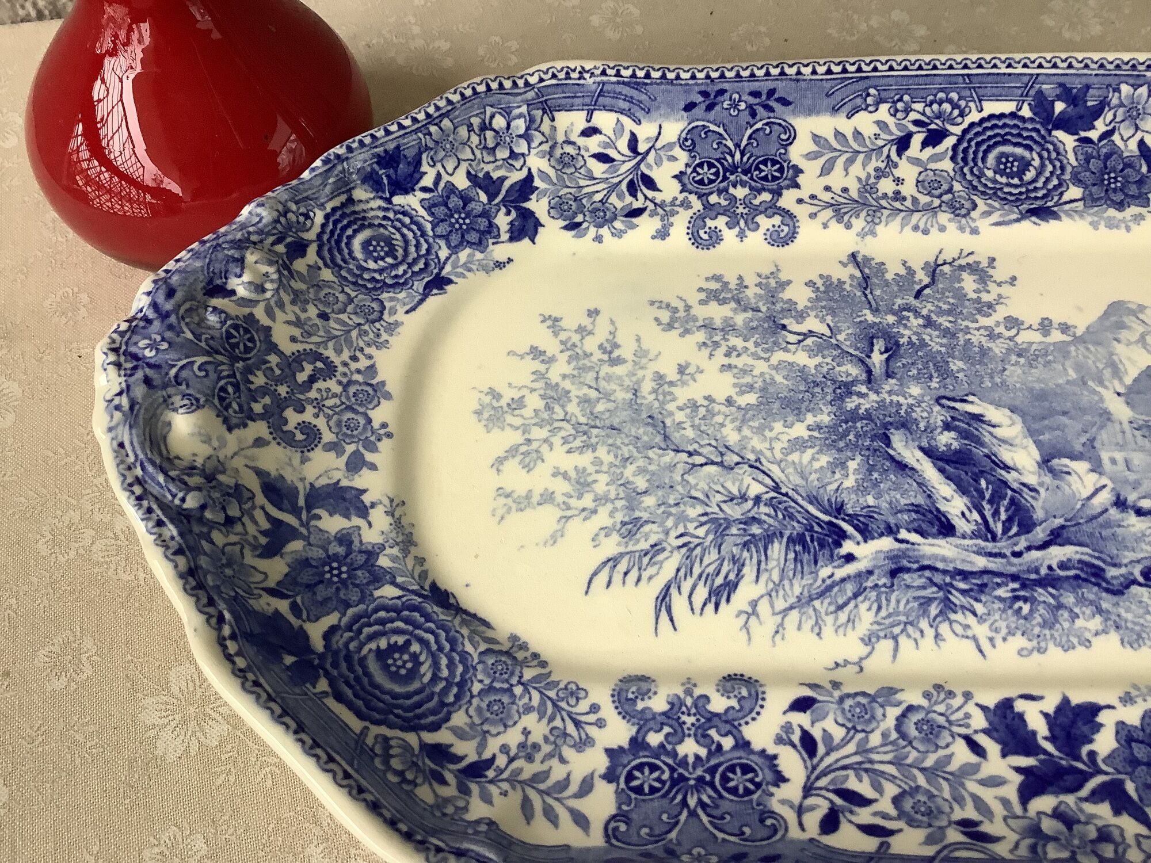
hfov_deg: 58.4
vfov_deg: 45.4
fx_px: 1031
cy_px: 432
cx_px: 576
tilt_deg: -52.0
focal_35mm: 31
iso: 125
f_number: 2.4
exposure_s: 1/60
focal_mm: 3.3
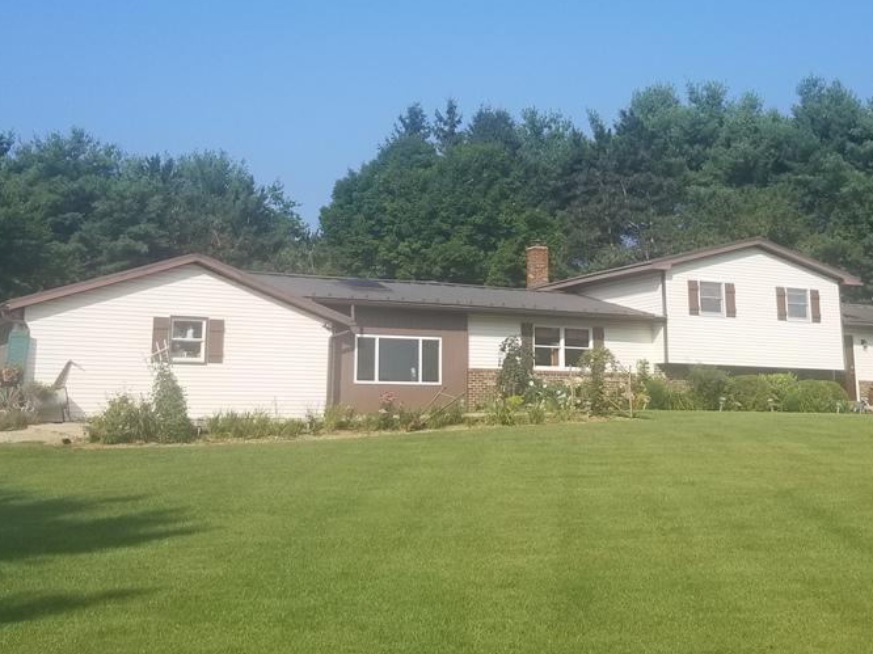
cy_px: 181
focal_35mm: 40
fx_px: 1008
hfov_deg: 46.5
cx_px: 526
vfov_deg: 35.3
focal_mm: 4.25
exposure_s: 1/2370
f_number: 1.7
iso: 50
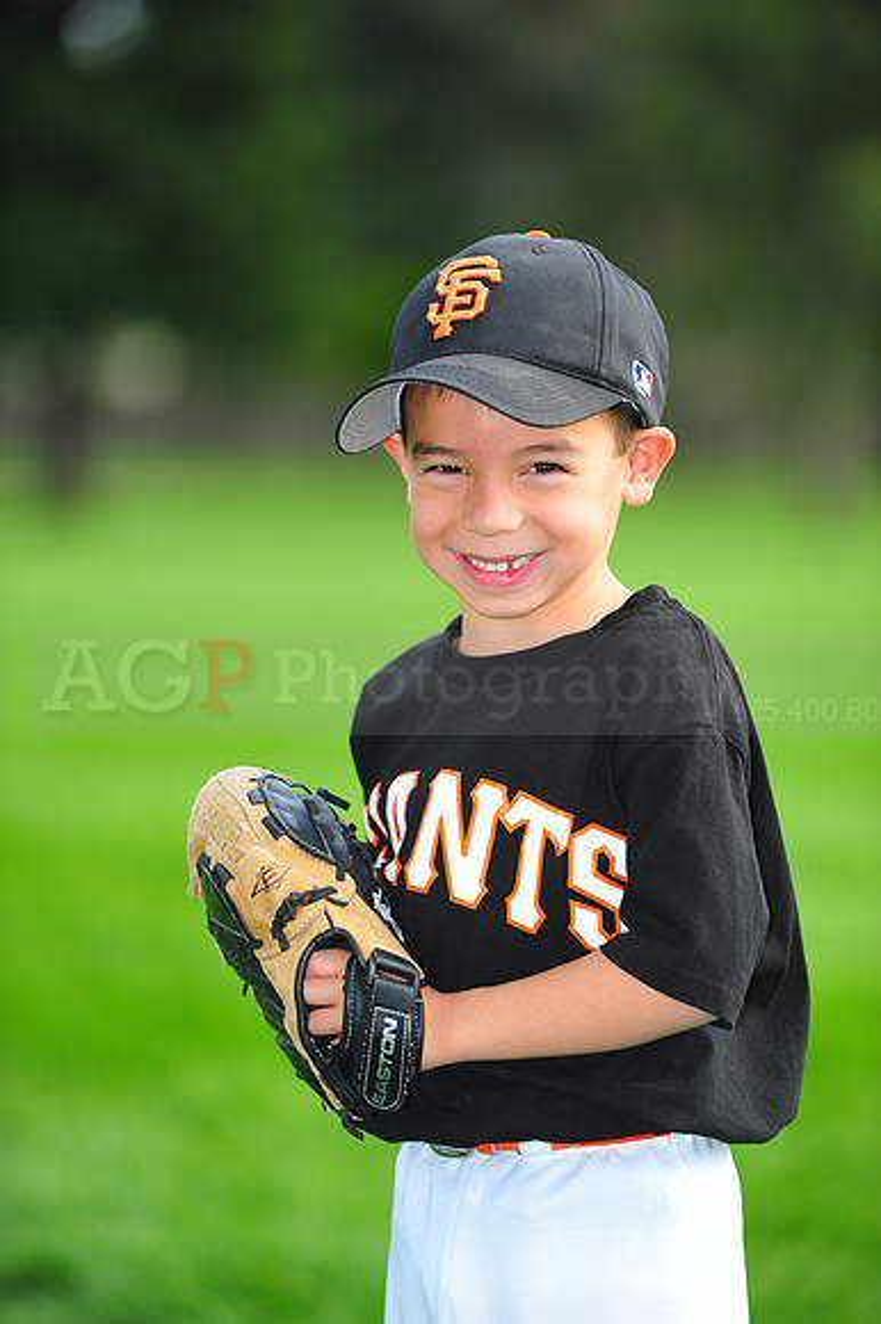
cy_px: 662
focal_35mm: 200
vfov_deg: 10.3
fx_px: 7350
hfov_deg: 6.9
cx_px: 440
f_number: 4
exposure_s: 1/1250
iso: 400
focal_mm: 200
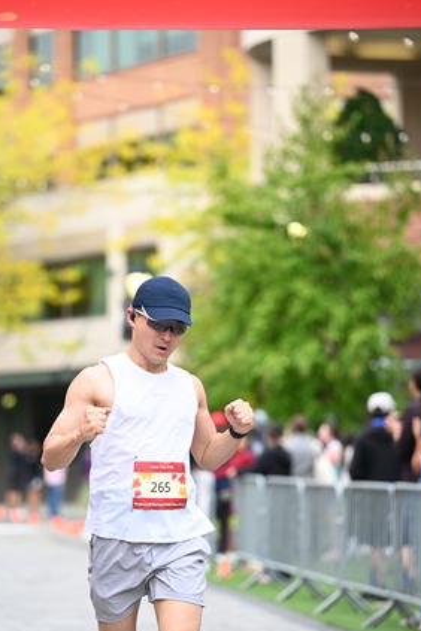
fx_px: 2964
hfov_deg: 8.1
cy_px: 383
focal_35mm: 169
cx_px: 168
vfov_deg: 12.2
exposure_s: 1/2000
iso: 1000
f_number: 2.8
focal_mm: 130
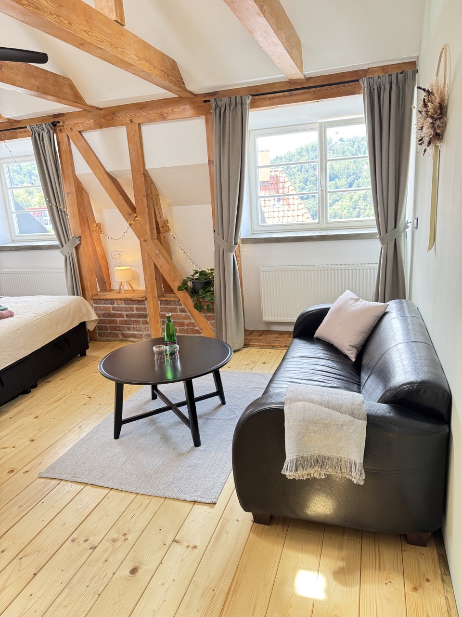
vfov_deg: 71.6
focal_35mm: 24
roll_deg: +3.5
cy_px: 308
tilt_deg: -13.8
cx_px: 231
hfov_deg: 56.8
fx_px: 427
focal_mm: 6.76
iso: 200
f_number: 1.78
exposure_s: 1/85
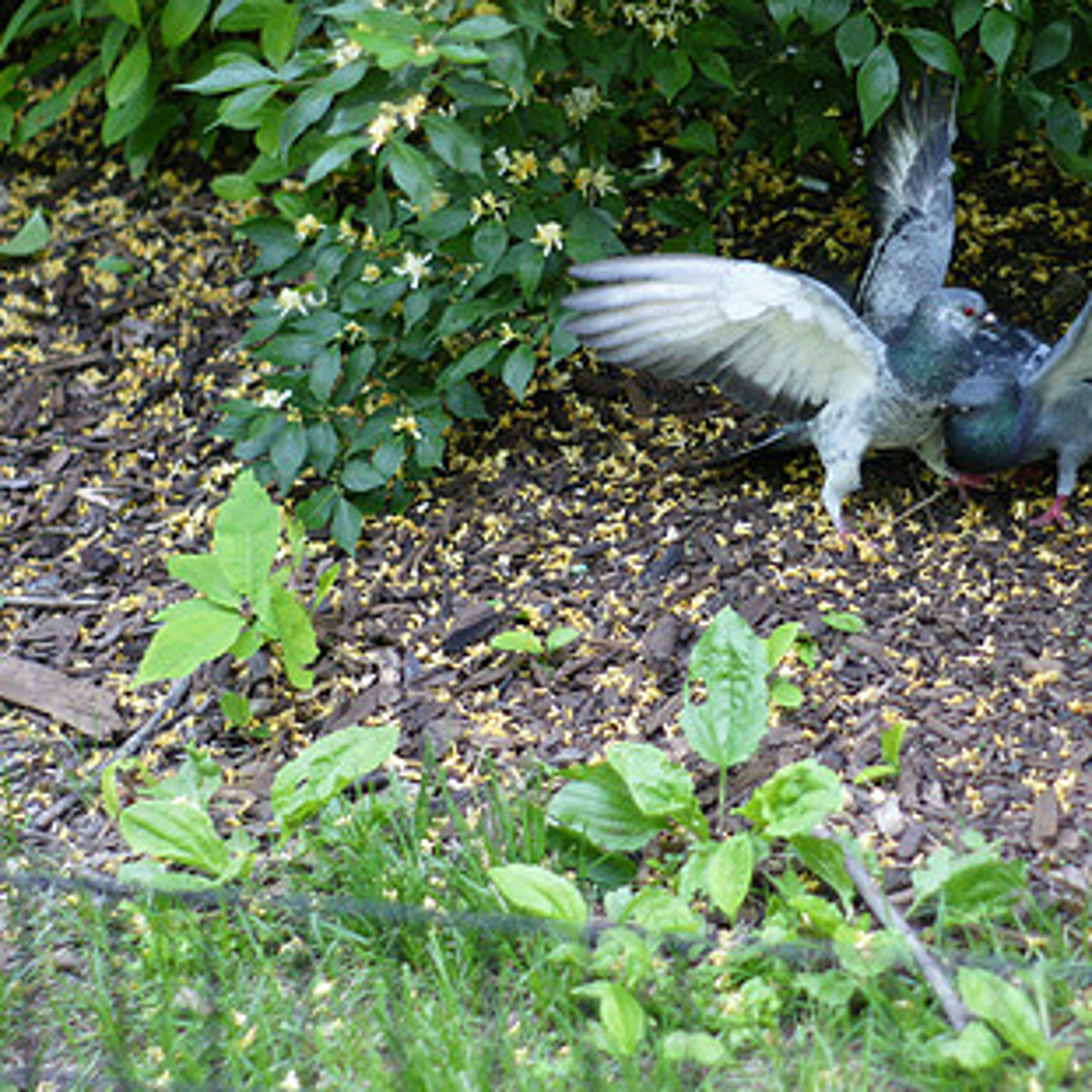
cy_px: 427
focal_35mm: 119
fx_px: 4247
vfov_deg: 14.6
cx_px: 713
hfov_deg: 14.6
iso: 1000
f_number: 1.7
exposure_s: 1/1250
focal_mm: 50
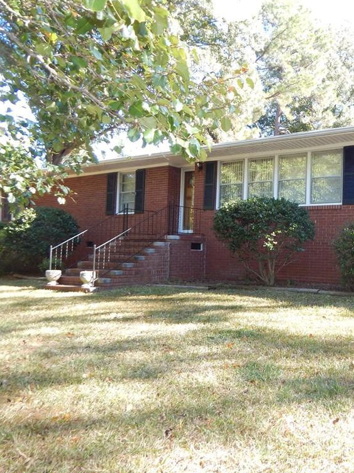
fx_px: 409
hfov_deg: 43.0
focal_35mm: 30
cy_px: 240
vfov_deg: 60.0
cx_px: 316
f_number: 3
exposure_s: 1/160
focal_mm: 4
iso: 180
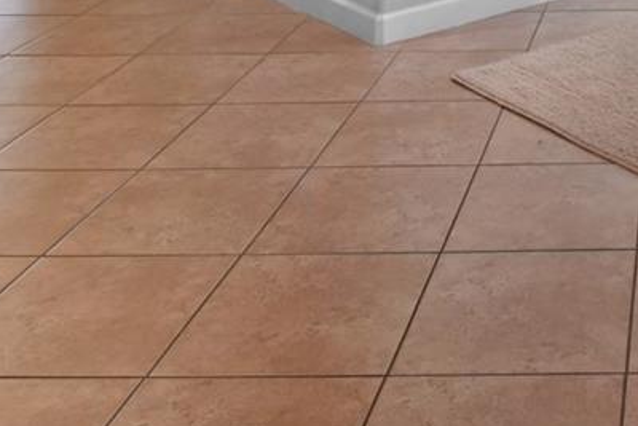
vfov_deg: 18.1
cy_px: -337
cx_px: 689
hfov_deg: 30.2
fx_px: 1064
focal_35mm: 60
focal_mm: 10
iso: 100
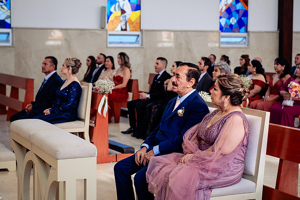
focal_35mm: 74
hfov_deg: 27.2
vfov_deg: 18.3
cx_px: 150
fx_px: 620
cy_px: 100
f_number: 4
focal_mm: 70
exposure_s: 1/100
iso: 400
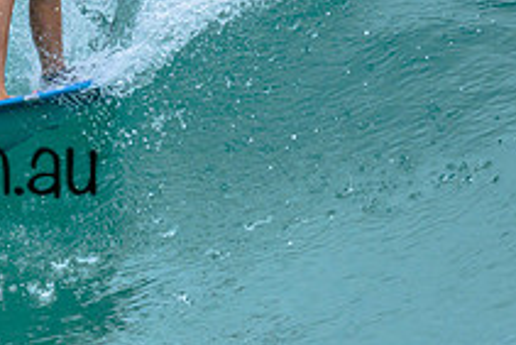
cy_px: 169
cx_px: -178
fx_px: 43387
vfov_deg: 0.5
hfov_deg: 0.7
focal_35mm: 3025
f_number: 6.3
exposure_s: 1/2500
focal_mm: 800
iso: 500
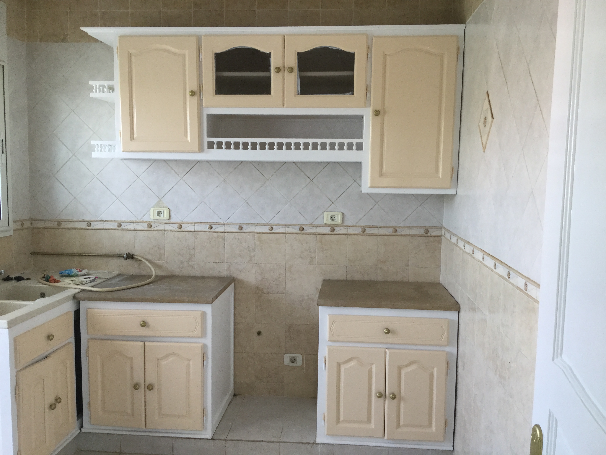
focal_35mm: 31
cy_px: 228
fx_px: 543
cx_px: 303
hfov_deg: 58.4
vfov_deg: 45.4
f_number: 2.4
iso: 32
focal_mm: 3.3
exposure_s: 1/33
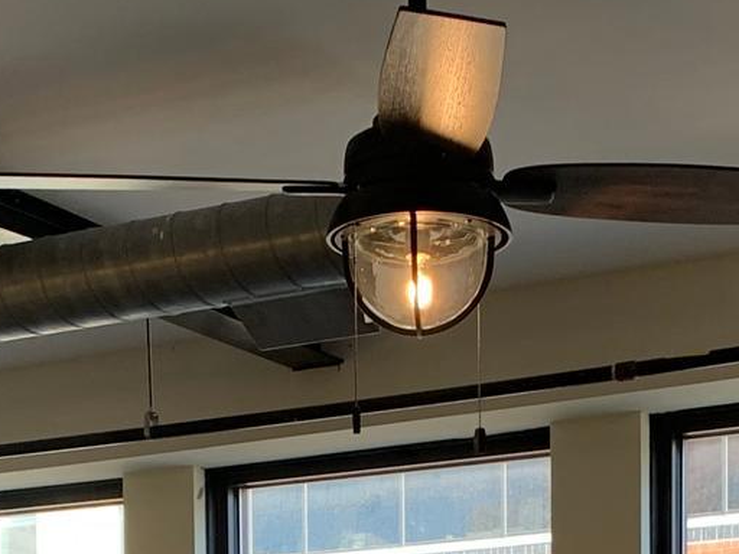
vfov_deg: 13.0
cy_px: 972
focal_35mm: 104
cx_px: 440
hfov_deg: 18.9
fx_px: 2220
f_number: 1.8
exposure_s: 1/120
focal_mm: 4.25
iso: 80
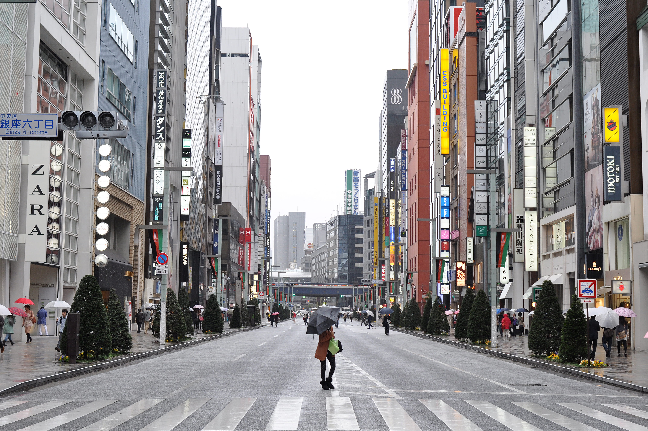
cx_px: 324
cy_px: 216
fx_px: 944
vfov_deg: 25.7
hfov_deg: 37.9
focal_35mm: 52
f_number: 5
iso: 400
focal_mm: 35
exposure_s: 1/100
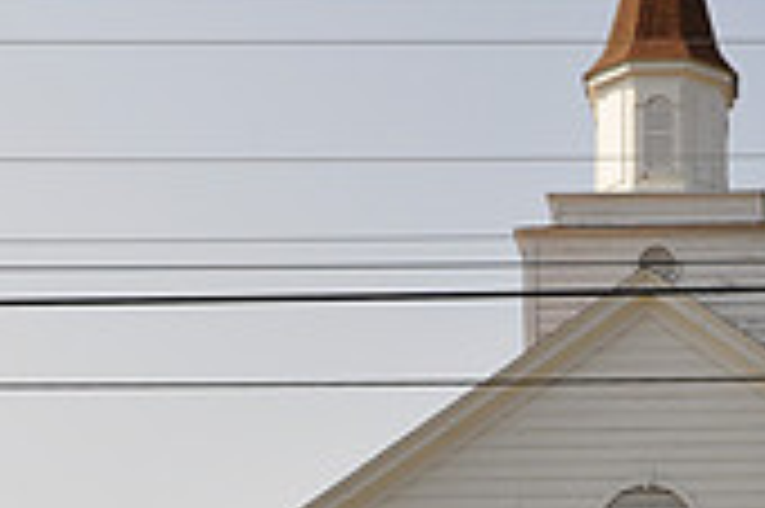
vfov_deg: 11.1
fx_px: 2611
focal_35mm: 123
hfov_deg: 16.4
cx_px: 720
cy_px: 447
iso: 200
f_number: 7.1
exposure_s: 1/200
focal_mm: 24
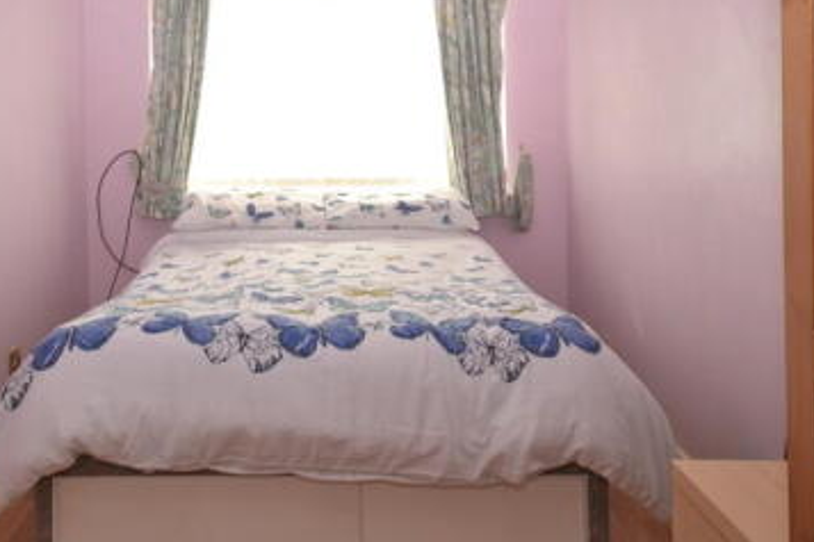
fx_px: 746
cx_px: 318
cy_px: 115
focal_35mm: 33
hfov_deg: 56.7
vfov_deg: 38.6
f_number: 5
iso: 400
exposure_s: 1/100
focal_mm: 12
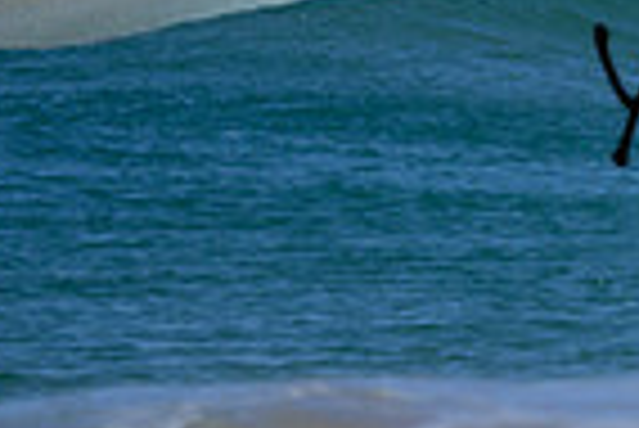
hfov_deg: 0.5
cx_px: 1270
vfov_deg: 0.3
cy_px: -115
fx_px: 79547
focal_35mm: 4477
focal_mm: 800
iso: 220
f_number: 6.3
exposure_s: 1/2000
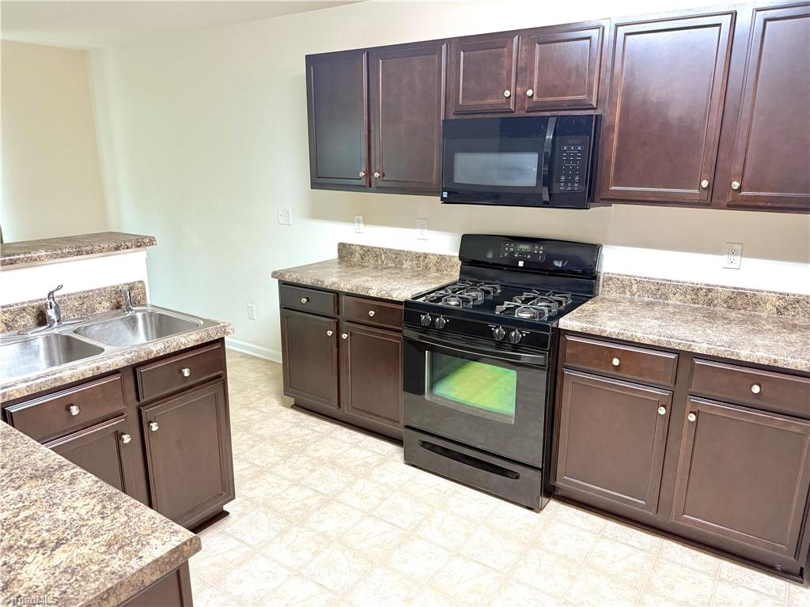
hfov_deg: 71.6
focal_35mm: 24
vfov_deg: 56.8
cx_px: 405
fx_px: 562
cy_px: 304
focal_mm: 6.76
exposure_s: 1/60
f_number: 1.78
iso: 320
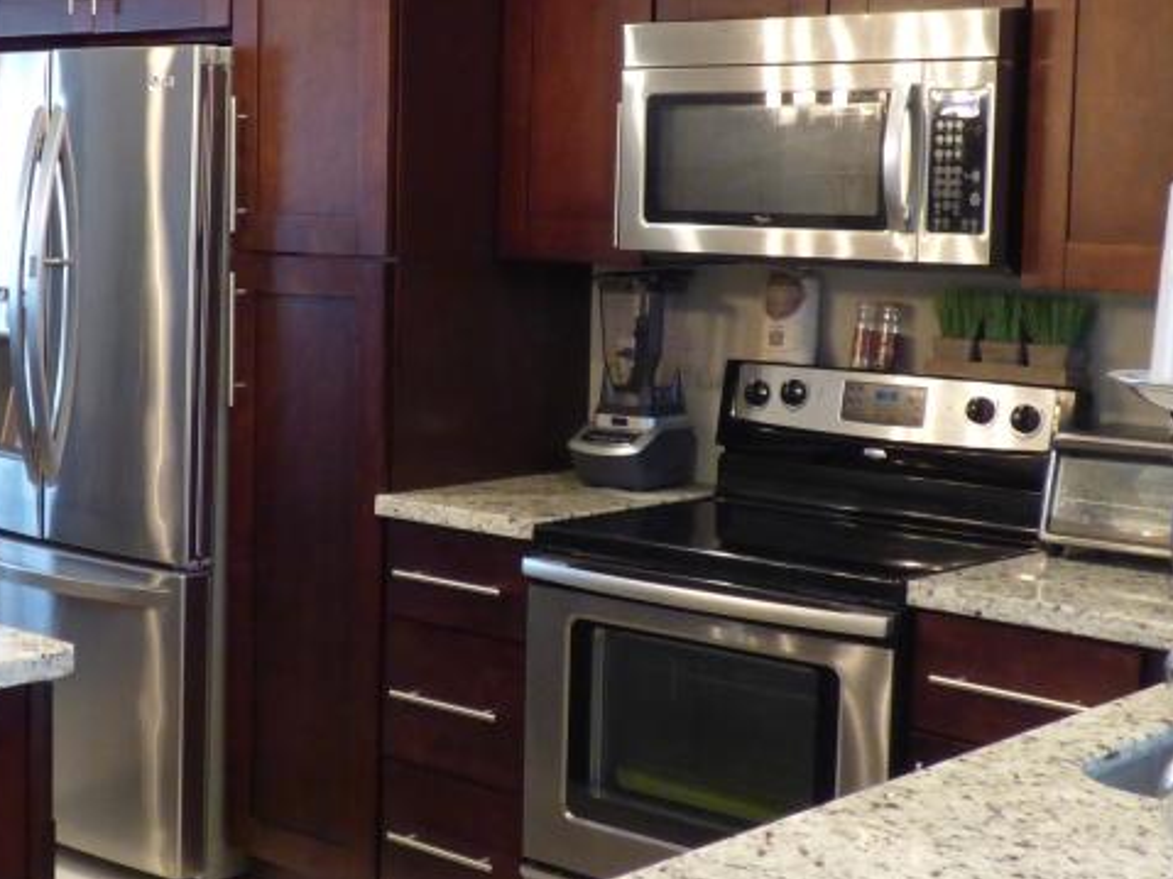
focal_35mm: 62
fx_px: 2100
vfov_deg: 23.6
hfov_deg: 31.1
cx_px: 433
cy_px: 387
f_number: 3.2
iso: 400
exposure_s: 1/15
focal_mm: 5.04
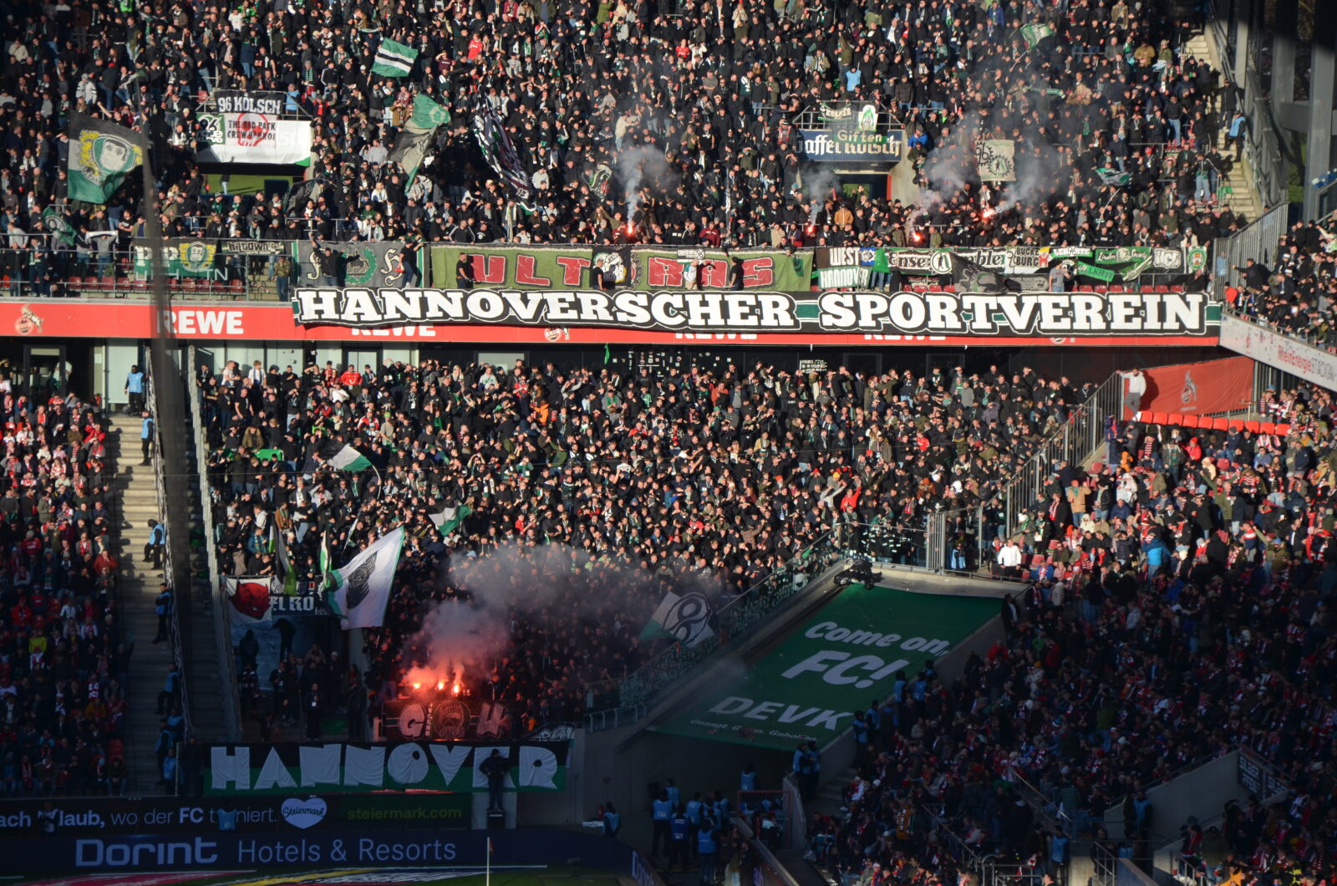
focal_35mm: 158
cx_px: 668
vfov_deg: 8.7
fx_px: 5838
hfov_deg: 13.1
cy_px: 443
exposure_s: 1/640
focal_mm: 105
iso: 200
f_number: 6.3
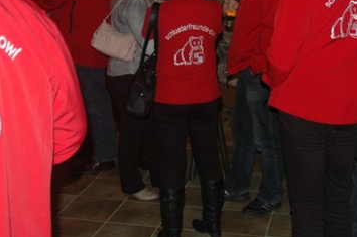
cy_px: 11
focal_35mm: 61
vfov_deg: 21.6
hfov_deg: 31.7
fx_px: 604
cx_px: 306
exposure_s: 1/60
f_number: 3.5
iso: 400
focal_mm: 18
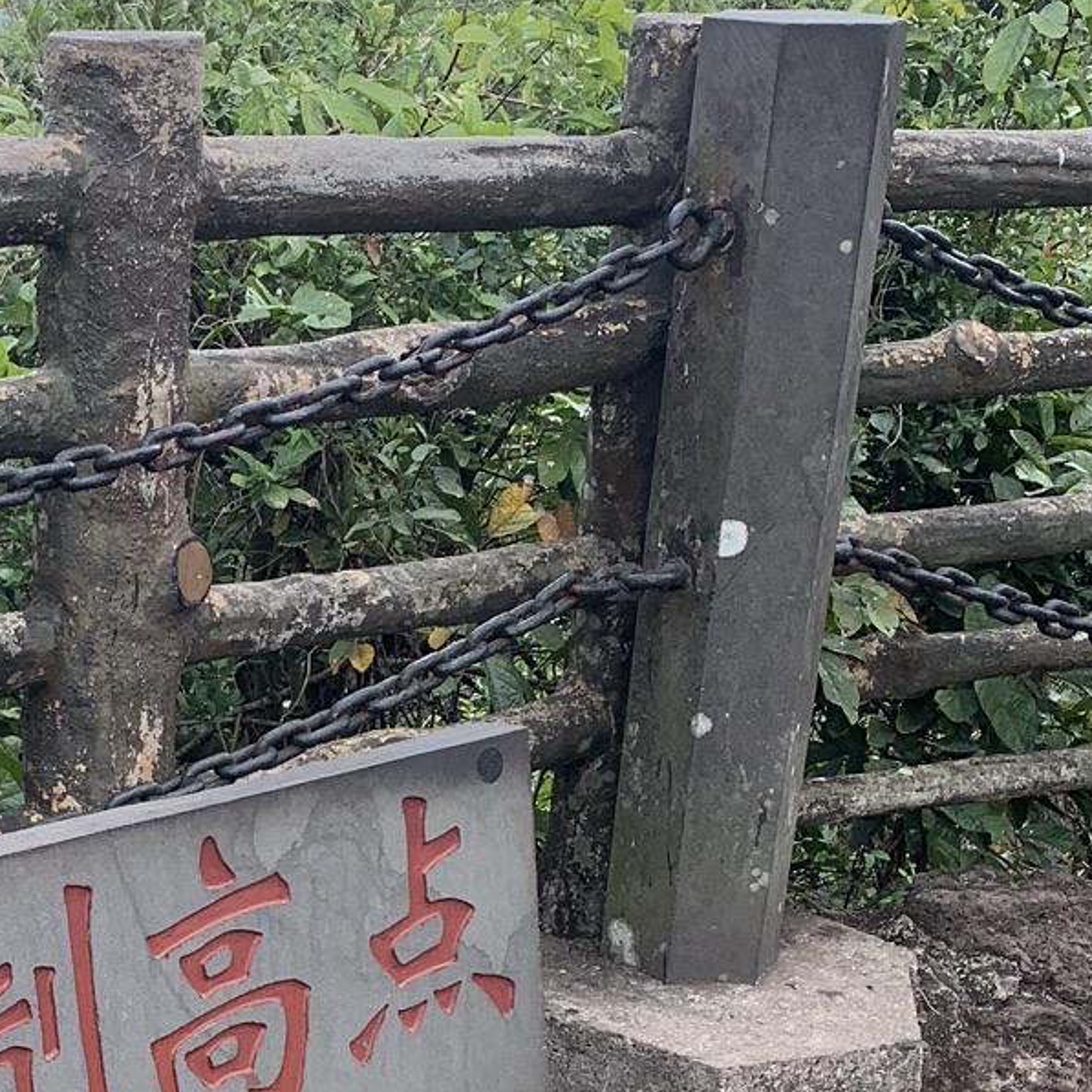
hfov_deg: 21.4
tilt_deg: -23.9
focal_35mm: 77
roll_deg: +0.0
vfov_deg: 21.8
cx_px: -75
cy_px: 1035
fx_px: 2748
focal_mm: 4.25
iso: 25
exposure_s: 1/367
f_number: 1.8
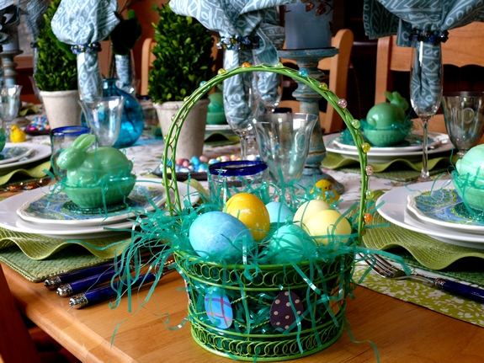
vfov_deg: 30.9
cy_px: 182
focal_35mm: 47
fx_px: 657
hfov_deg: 40.4
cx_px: 242
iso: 100
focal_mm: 9.8
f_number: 3.2
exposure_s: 1/60
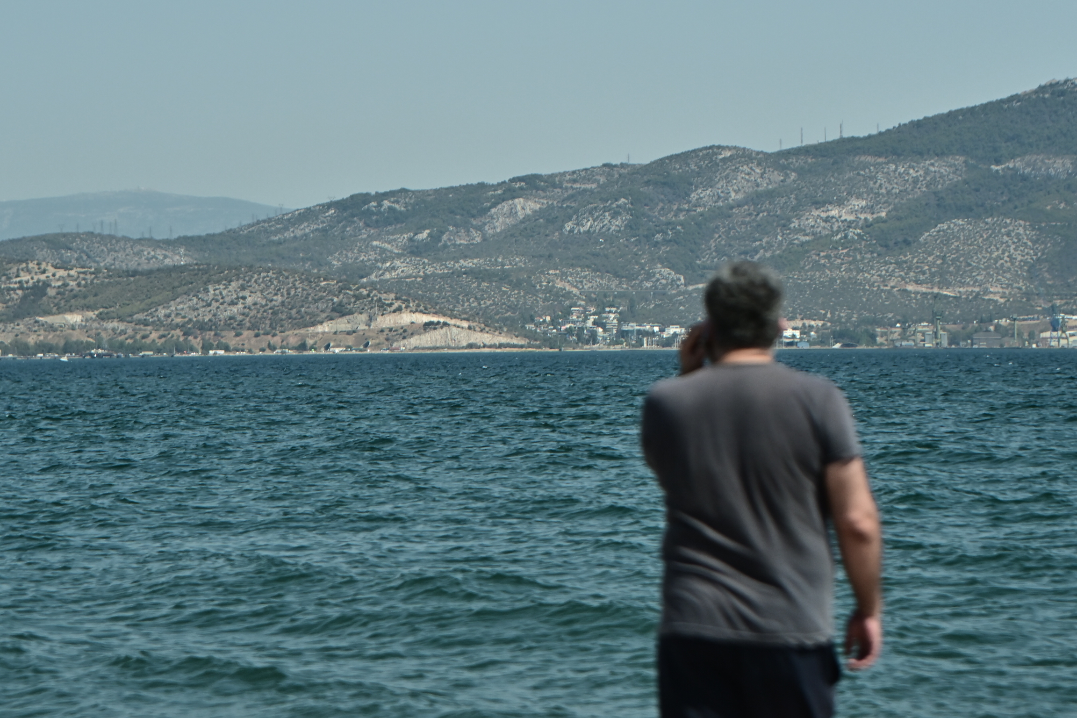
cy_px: 359
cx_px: 538
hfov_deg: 15.2
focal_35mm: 135
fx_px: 4038
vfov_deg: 10.2
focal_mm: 90
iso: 640
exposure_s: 1/8000
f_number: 4
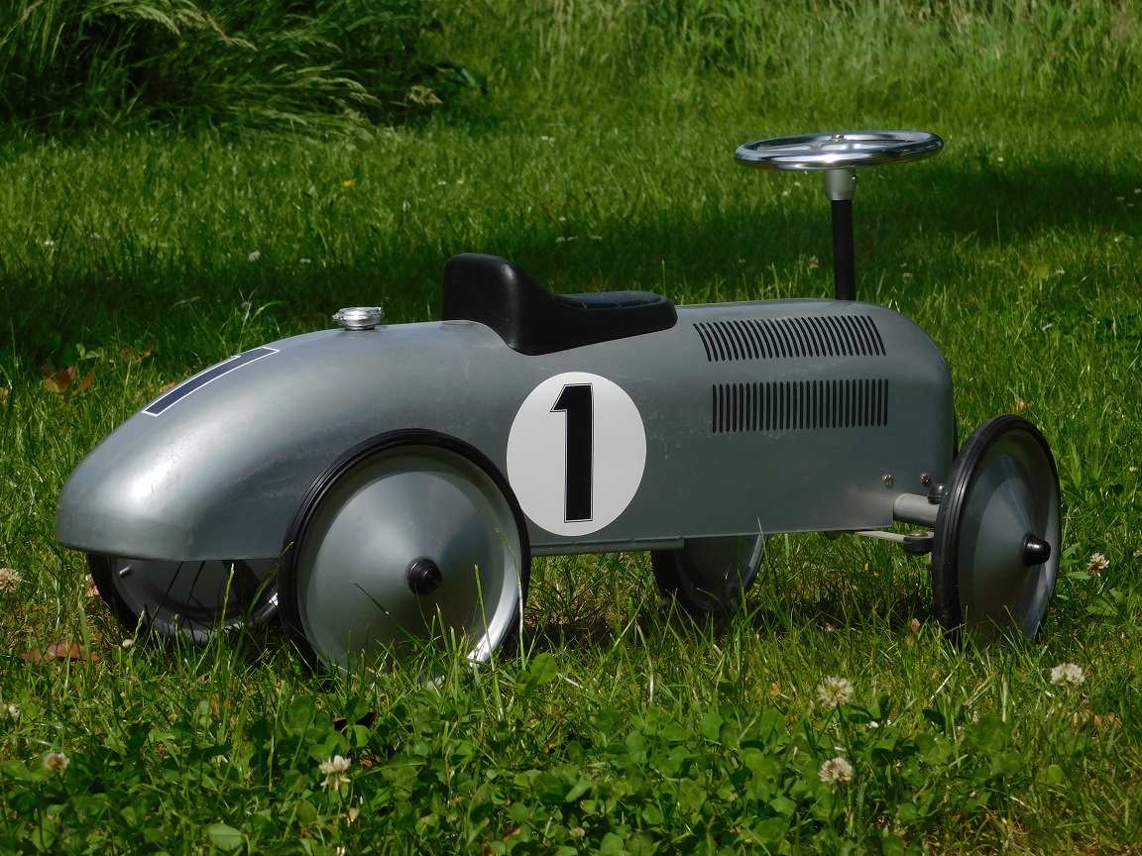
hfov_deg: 14.7
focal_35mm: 134
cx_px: 571
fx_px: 4421
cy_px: 428
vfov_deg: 11.1
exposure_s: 1/1250
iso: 125
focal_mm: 23.7
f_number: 5
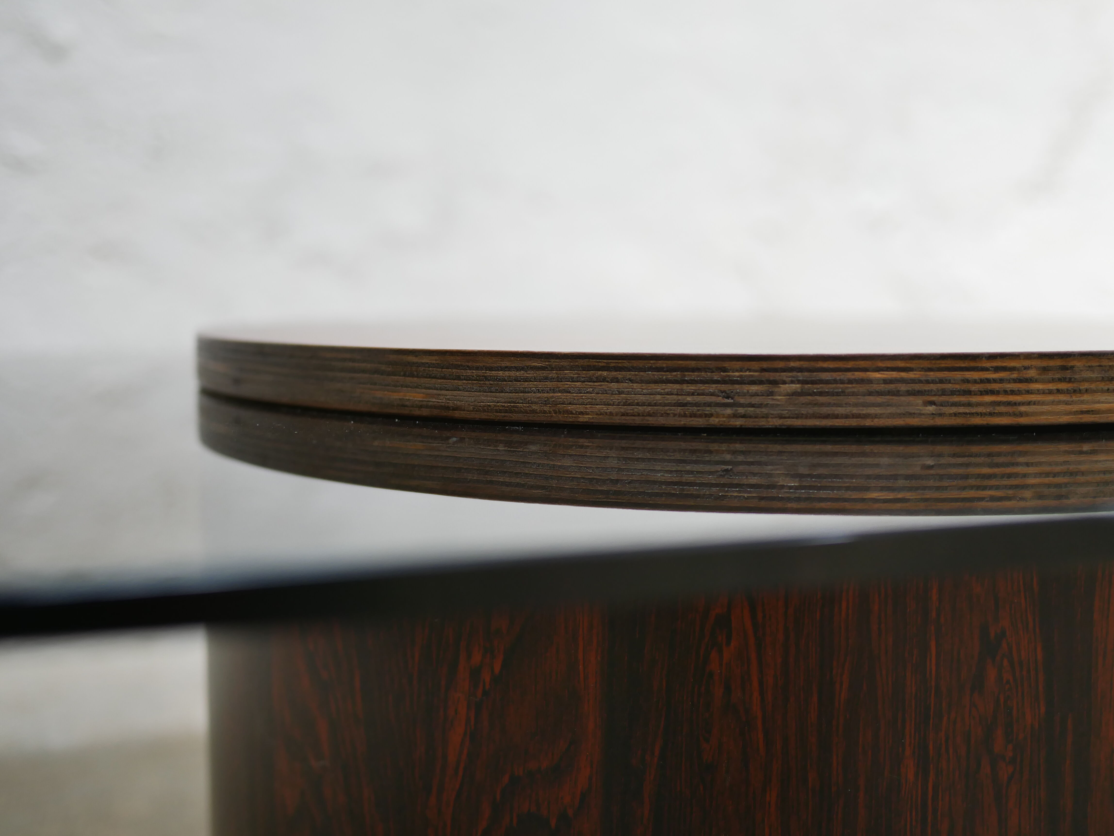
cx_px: 557
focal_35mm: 40
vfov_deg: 36.0
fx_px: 1288
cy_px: 418
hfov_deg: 46.8
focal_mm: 20
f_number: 1.7
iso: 320
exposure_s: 1/60
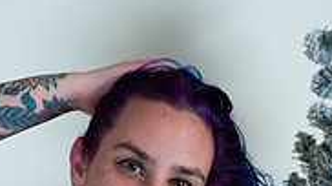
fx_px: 1029
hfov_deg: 18.3
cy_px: 315
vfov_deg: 9.9
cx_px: 208
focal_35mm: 117
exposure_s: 1/640
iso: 400
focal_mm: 35
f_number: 5
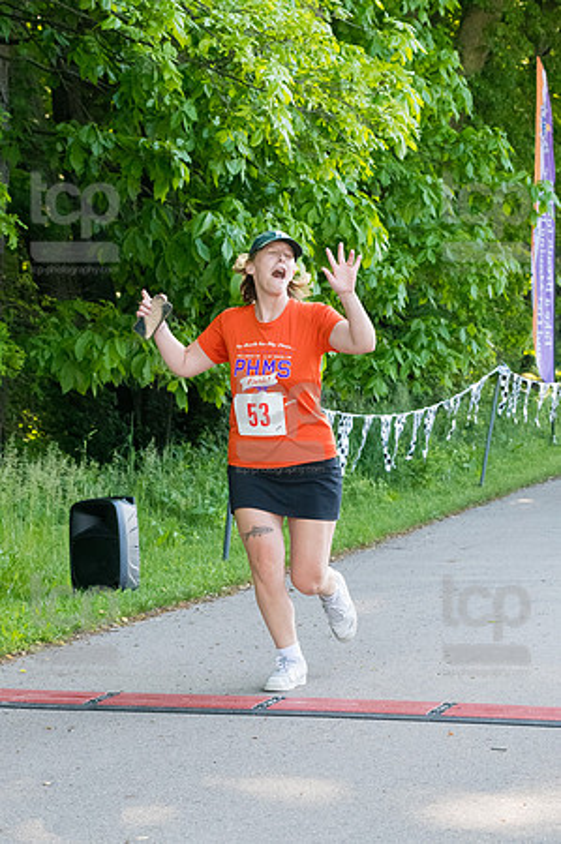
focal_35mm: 105
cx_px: 280
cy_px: 422
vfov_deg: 19.5
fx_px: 2460
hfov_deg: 13.0
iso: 3200
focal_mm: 70
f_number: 5.6
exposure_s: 1/1250
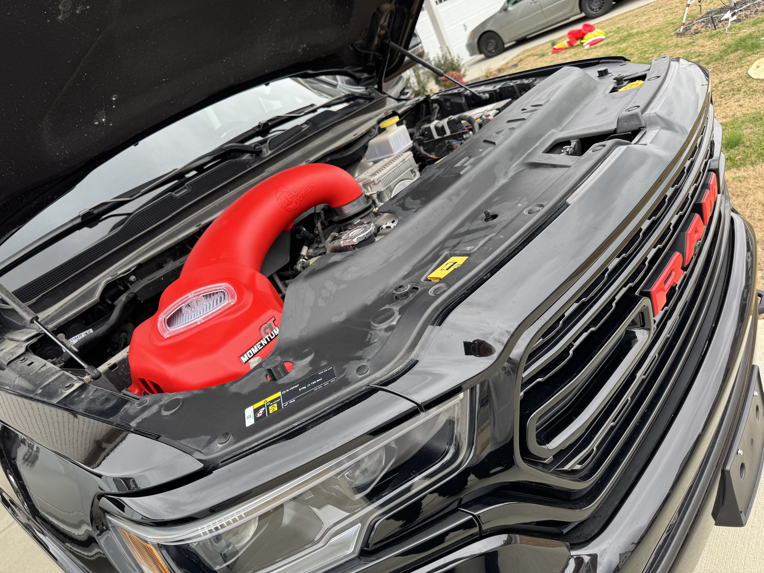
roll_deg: +26.7
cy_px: 286
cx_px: 382
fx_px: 530
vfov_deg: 56.8
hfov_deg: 71.6
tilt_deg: -20.3
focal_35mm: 24
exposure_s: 1/212
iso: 64
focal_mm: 6.76
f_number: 1.78
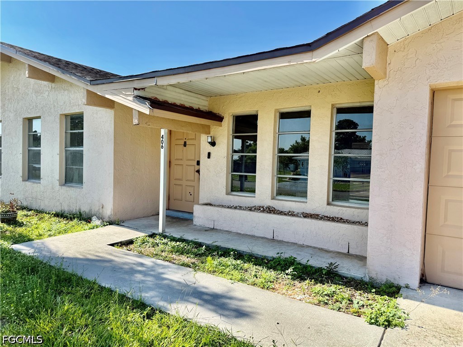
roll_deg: -1.6
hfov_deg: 71.6
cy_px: 174
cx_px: 232
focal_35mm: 24
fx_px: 321
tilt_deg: -1.4
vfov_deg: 56.8
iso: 80
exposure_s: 1/2907
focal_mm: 6.76
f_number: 1.78
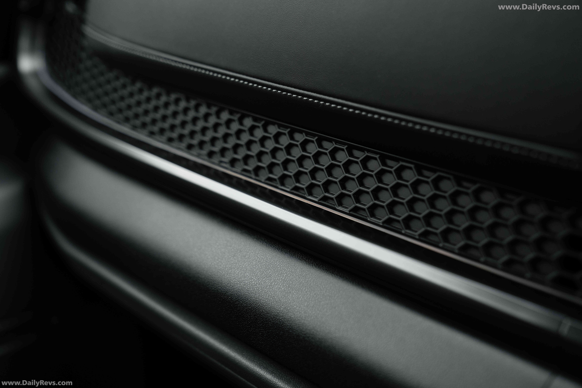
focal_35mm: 52
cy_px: 194
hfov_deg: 38.2
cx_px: 291
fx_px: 841
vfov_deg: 26.0
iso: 800
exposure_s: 1/400
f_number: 3.5
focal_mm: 52
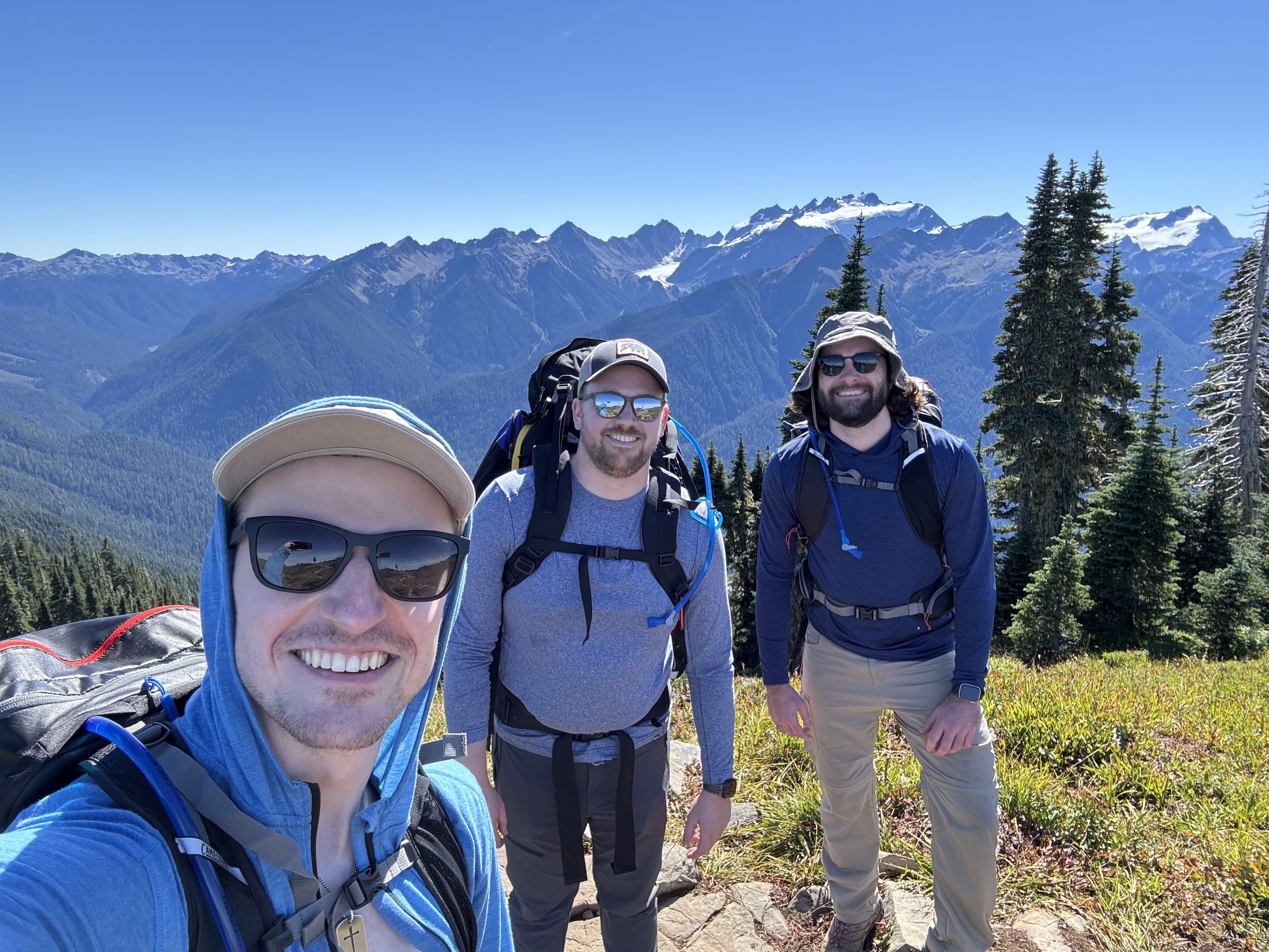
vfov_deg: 58.9
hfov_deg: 73.9
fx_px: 843
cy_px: 476
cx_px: 634
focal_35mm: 23
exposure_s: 1/320
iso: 25
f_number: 1.9
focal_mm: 2.69
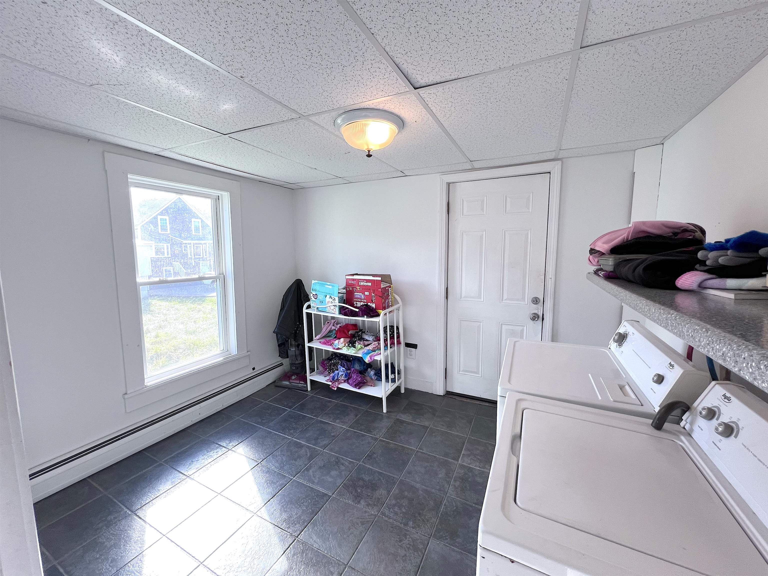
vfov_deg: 89.9
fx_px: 288
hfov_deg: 106.2
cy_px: 288
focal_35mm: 13
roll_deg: +0.8
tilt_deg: -6.2
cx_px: 384
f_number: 1.8
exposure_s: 1/99
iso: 64
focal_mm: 1.57
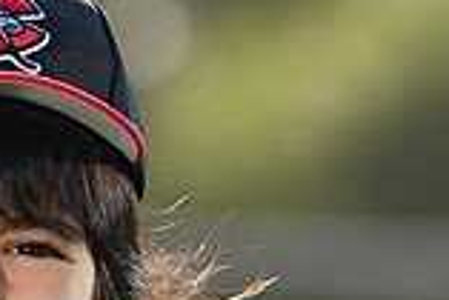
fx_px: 9200
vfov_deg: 1.9
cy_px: 483
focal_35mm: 737
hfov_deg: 2.8
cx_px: -27
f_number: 4.5
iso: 64
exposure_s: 1/250
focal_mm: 200
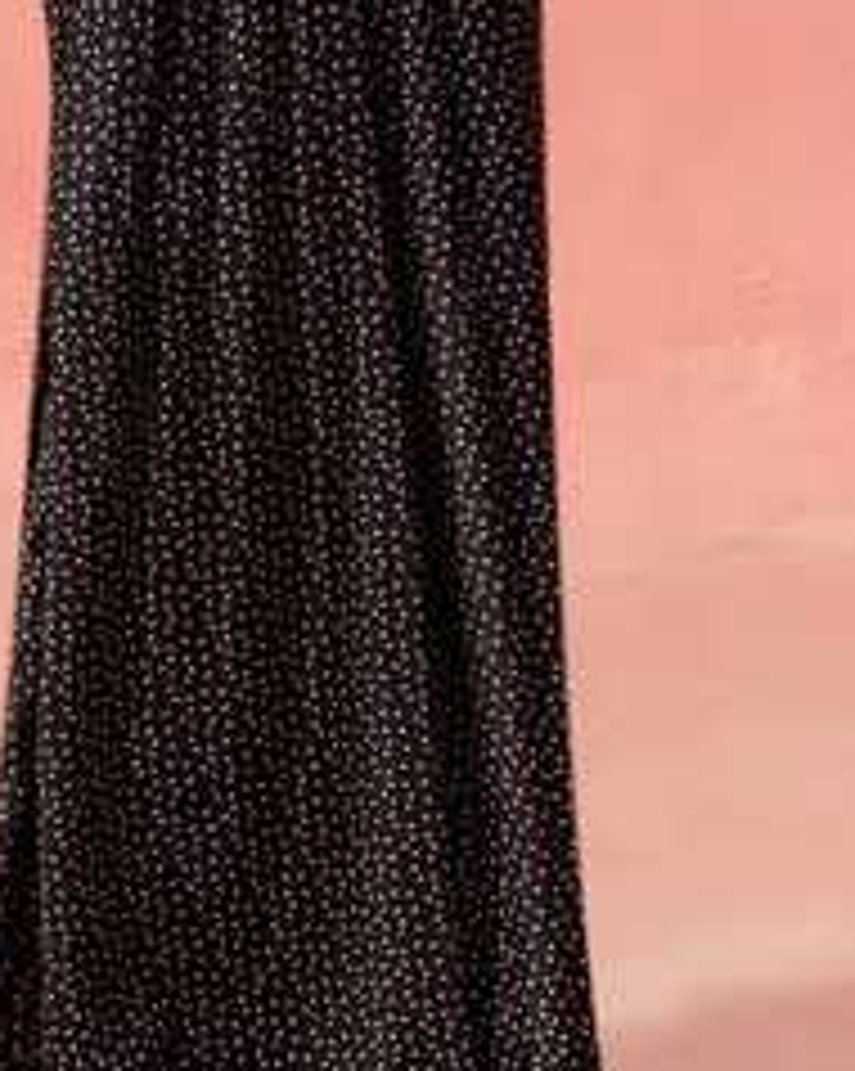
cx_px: 225
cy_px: 124
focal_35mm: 89
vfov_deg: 21.1
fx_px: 2819
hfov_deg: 17.2
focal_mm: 43
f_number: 4
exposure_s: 1/160
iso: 250
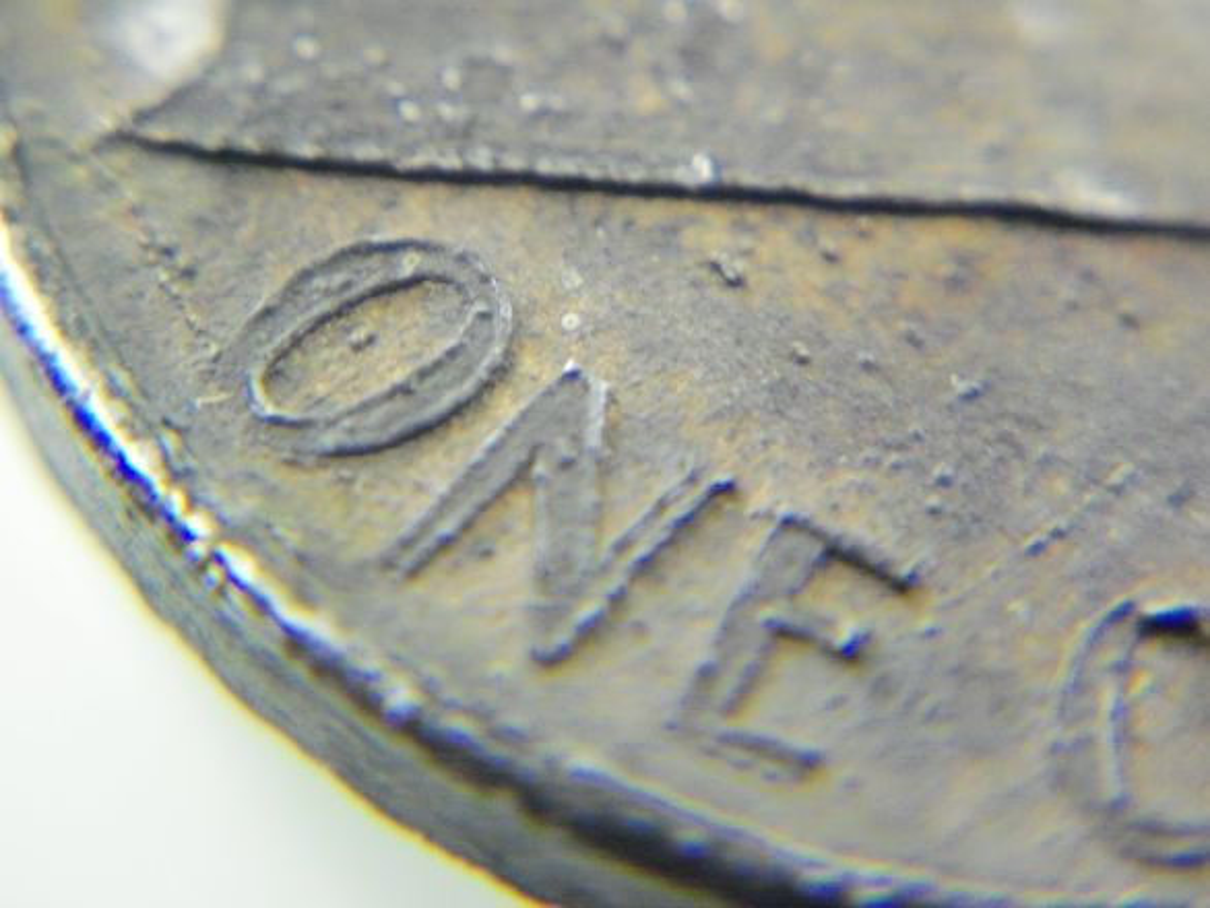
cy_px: 454
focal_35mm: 175
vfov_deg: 8.5
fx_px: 6120
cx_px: 605
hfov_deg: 11.3
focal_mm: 31.3
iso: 400
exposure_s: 1/50
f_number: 4.8
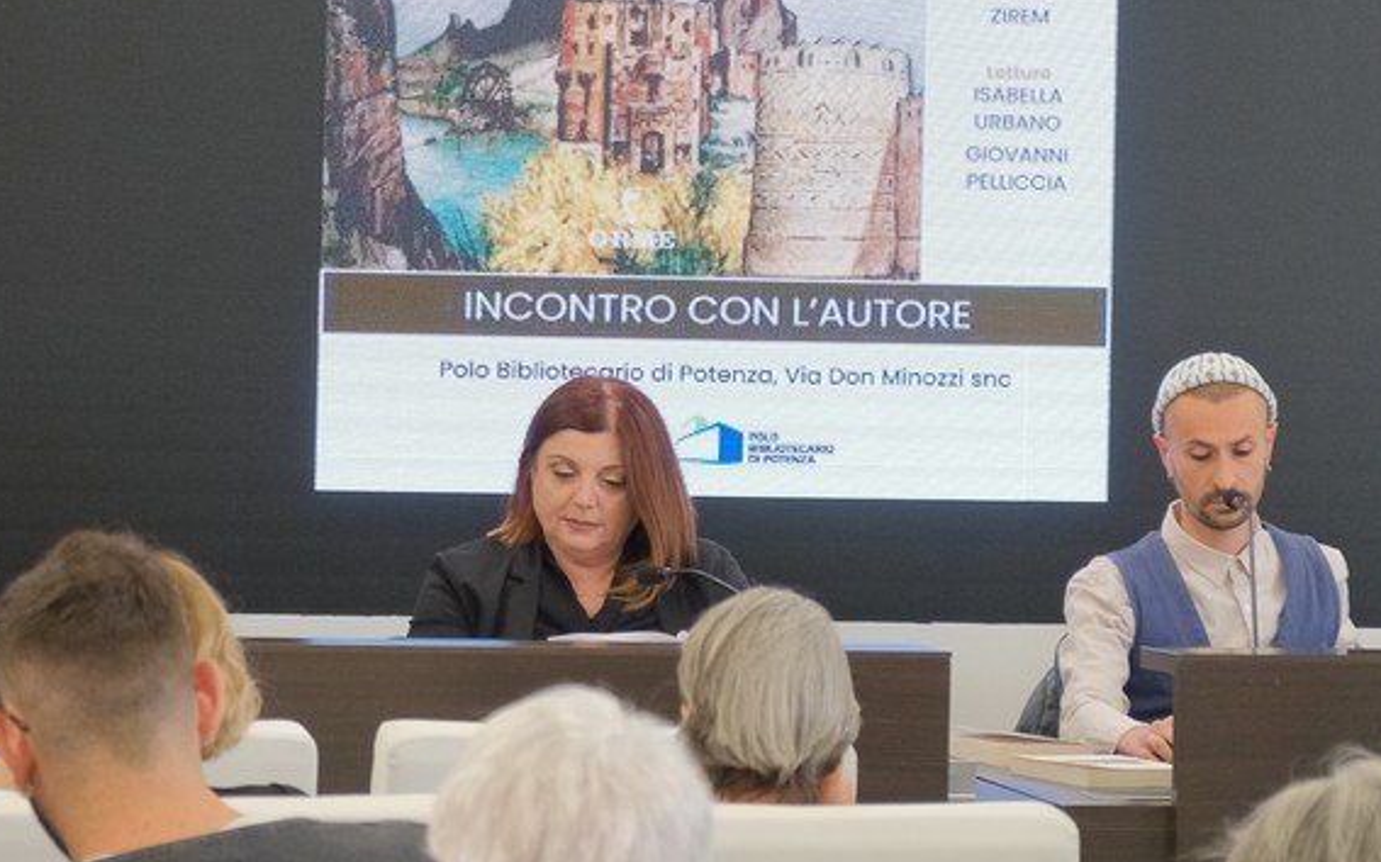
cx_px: 492
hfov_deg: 11.7
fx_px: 6735
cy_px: 27
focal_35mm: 179
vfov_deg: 7.3
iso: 2000
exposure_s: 1/160
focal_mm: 55
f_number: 4
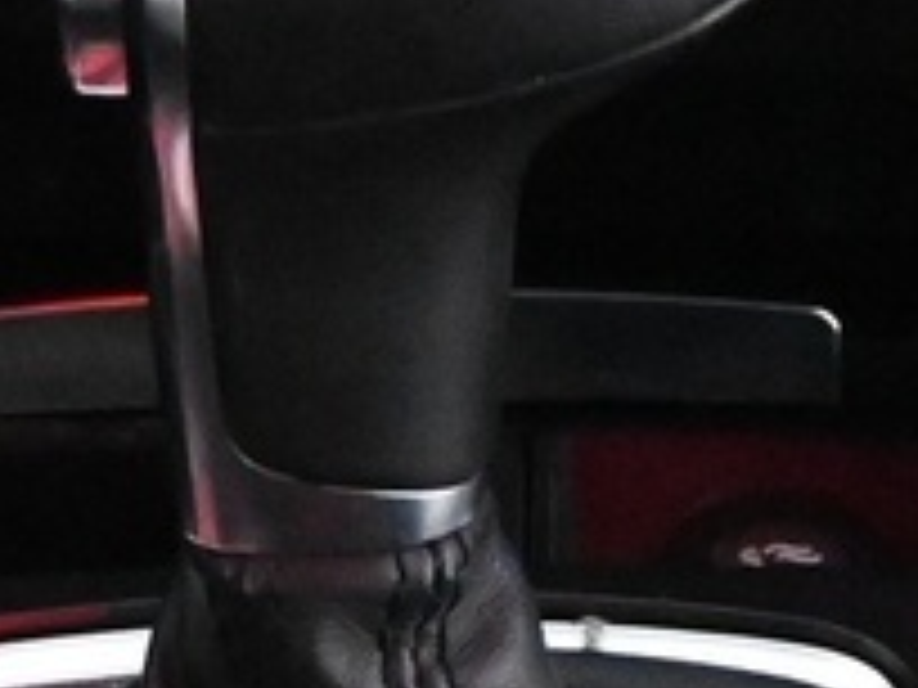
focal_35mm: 252
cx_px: 675
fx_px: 6683
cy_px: -706
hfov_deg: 7.8
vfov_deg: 5.8
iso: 9000
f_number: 4
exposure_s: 1/40
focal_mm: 22
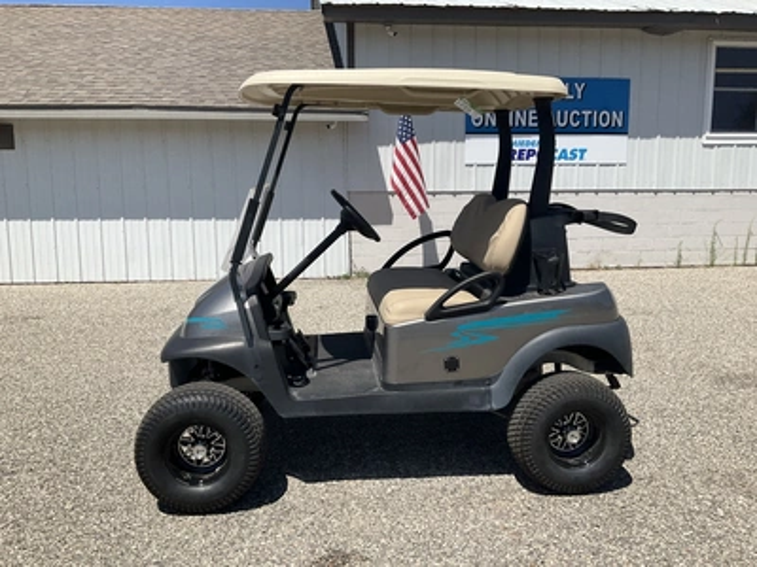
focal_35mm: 29
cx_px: 378
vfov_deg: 48.2
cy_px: 284
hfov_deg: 61.7
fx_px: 634
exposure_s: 1/2667
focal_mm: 3
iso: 25
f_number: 1.8
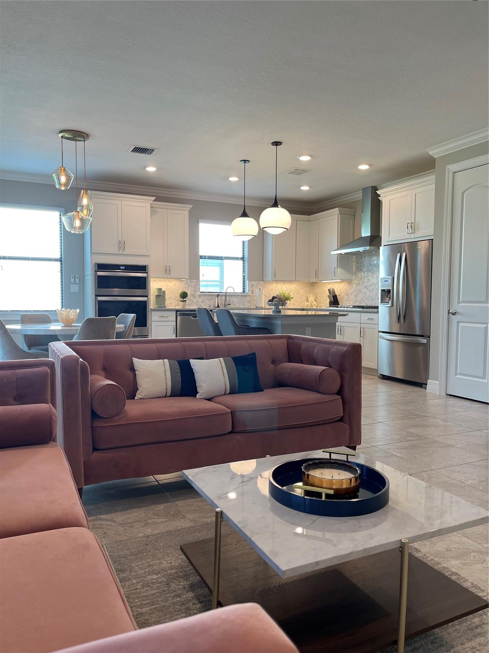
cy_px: 326
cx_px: 244
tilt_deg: -4.1
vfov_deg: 67.3
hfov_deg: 53.1
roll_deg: -0.6
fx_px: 490
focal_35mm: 26
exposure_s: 1/120
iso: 100
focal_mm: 5.1
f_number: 1.6
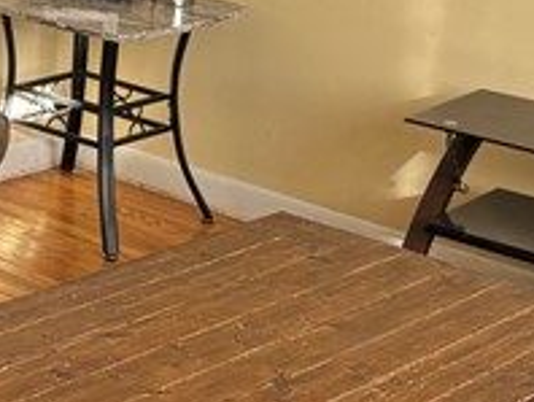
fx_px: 1915
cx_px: -221
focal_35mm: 124
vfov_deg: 11.5
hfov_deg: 14.9
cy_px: -183
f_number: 1.78
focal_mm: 6.76
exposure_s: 1/121
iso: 64
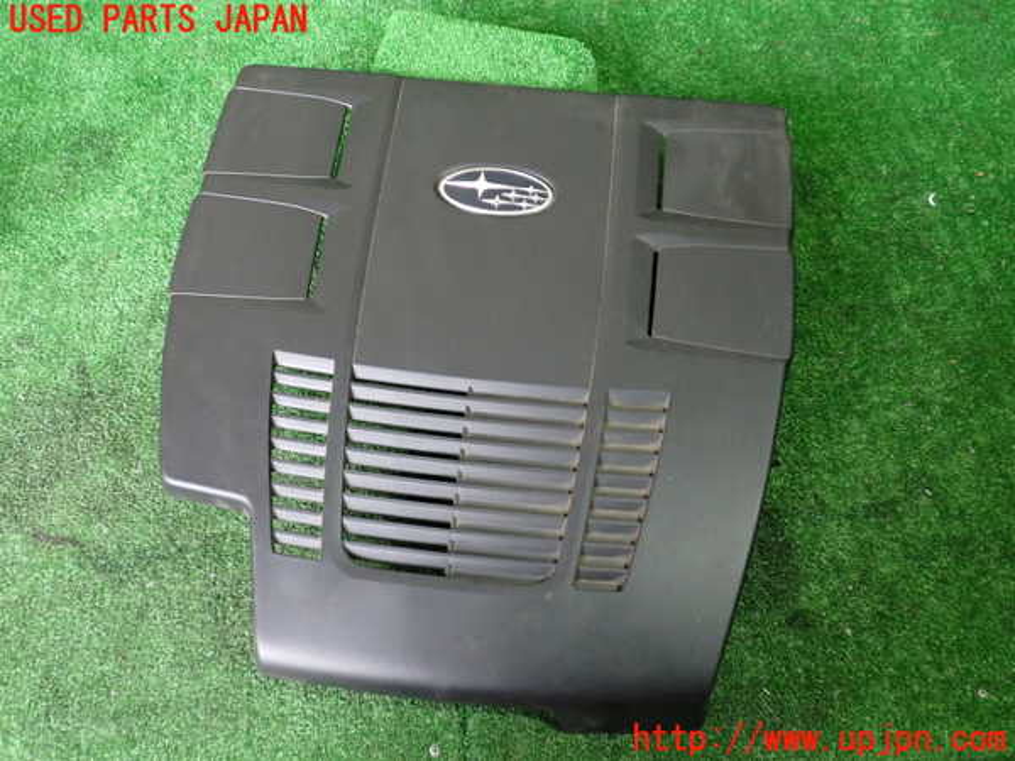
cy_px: 380
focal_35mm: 30
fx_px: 880
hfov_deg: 60.0
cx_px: 508
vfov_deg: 46.8
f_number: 2.3
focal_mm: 5.4
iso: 800
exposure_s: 1/30
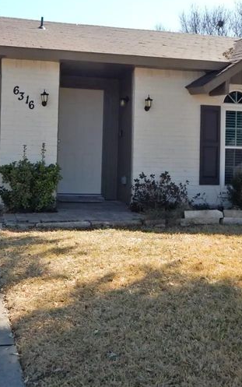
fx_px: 506
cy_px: 164
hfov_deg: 26.9
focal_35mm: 48
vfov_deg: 41.7
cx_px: 125
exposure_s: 1/800
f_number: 3
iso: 125
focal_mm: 4.1
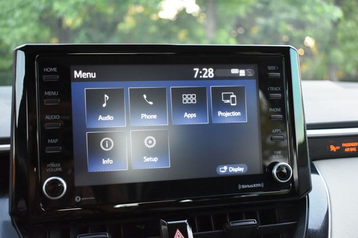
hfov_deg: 43.6
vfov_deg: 29.8
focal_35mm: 45
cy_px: 119
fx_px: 447
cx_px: 179
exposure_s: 1/125
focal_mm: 30
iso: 2000
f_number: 4.2
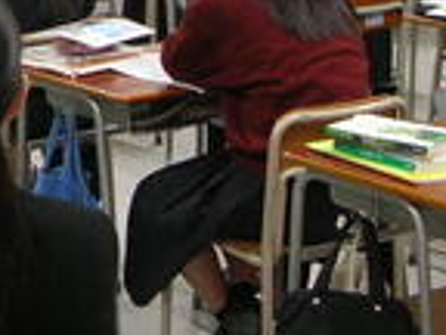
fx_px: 1507
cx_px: -136
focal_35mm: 117
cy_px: -40
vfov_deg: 12.4
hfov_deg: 16.0
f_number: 3
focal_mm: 7.1
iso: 50
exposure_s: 1/6
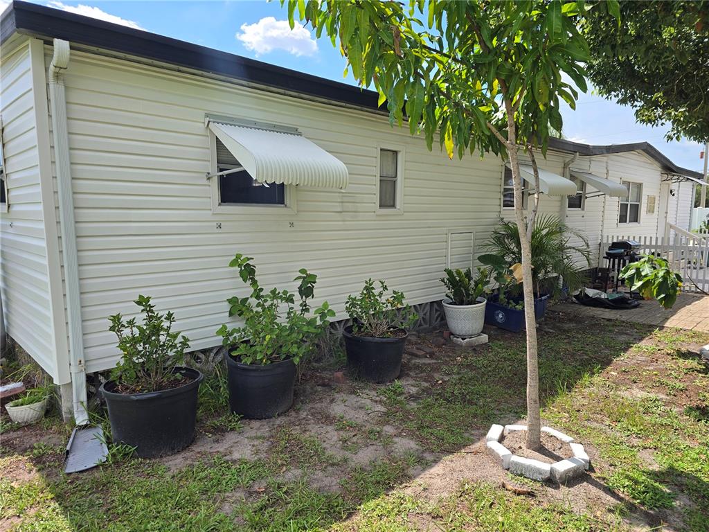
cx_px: 354
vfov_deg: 58.9
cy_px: 266
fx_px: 471
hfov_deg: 73.9
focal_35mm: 23
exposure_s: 1/640
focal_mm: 6.3
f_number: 1.7
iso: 12
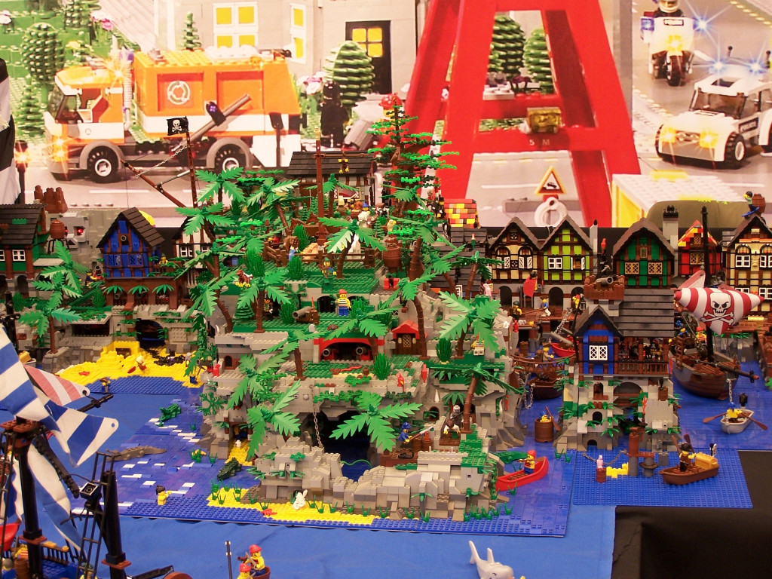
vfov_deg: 22.9
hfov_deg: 30.3
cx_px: 386
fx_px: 1427
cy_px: 290
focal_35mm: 64
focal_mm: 10.7
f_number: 3.2
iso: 80
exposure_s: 1/2
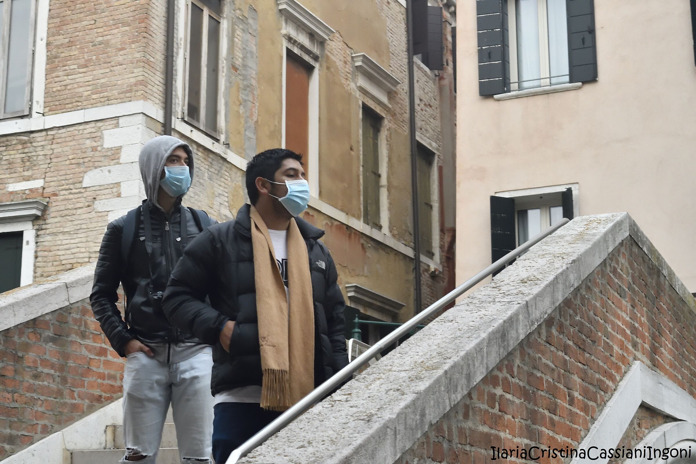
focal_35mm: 72
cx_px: 348
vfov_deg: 18.9
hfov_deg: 28.1
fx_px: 1392
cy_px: 232
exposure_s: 1/250
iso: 4000
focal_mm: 48
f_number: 7.1
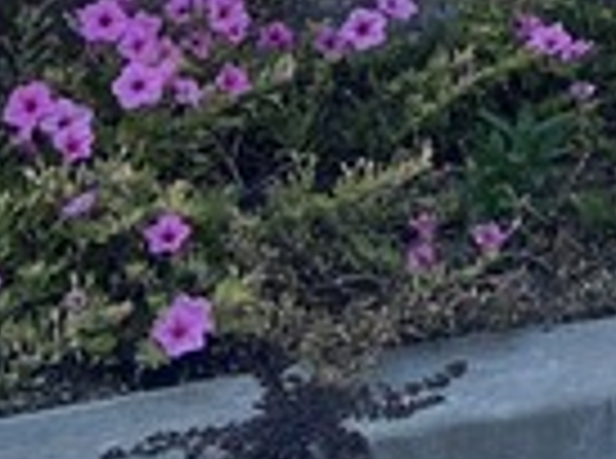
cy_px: -630
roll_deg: -3.4
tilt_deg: -6.1
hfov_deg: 9.4
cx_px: 1322
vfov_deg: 7.1
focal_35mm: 195
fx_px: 3461
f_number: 1.5
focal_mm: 5.7
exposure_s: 1/902
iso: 50
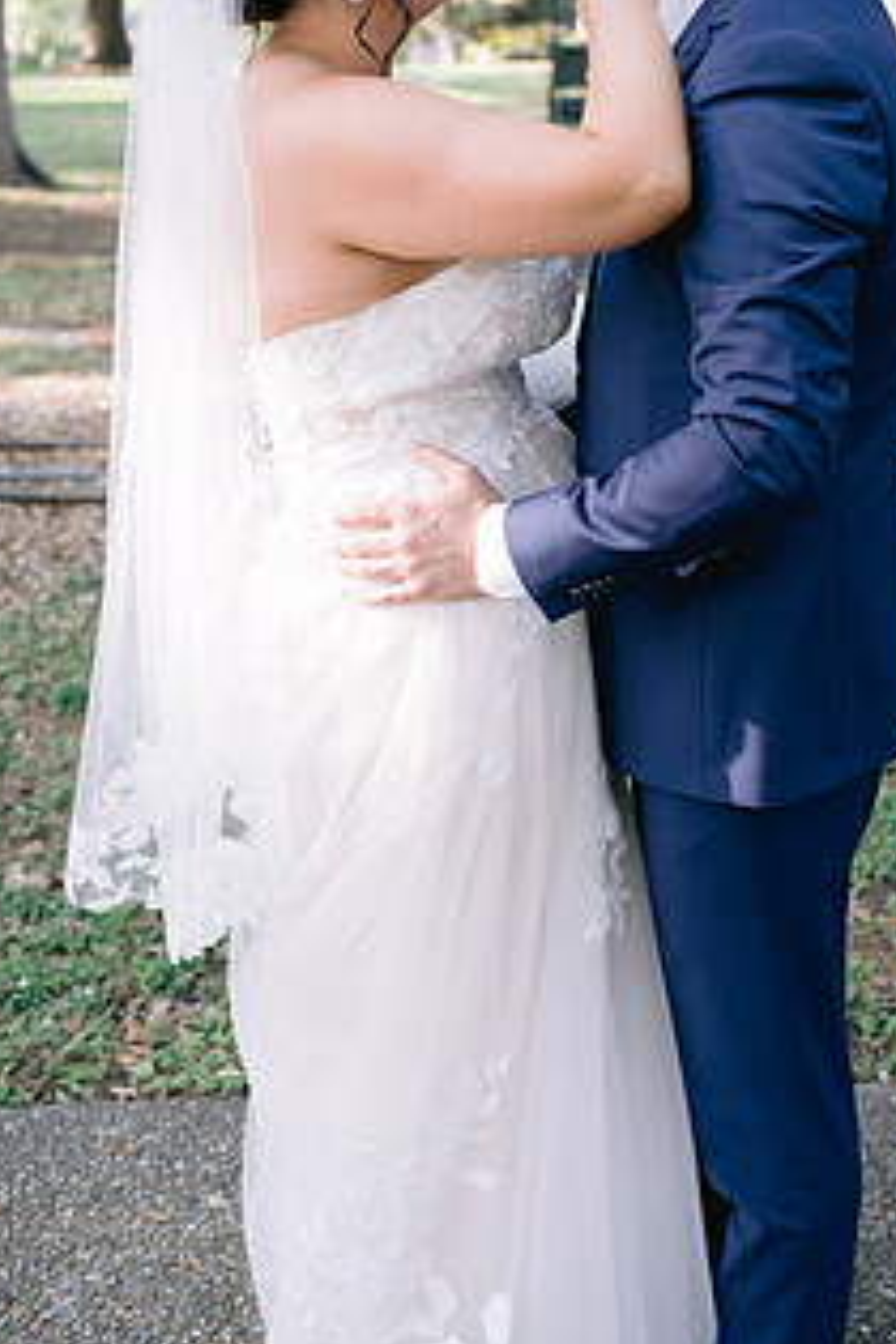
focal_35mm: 50
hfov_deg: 27.0
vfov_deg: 39.3
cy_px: 478
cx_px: 503
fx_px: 1867
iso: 250
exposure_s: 1/250
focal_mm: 35
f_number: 2.8
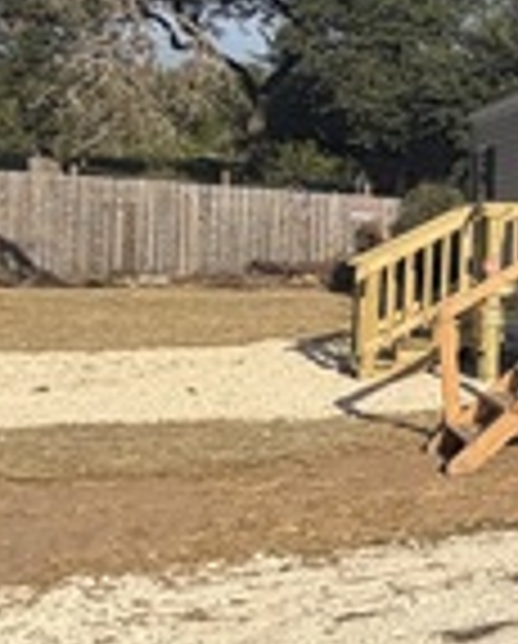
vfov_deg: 30.7
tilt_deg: +1.4
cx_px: 1387
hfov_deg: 13.2
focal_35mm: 61
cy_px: 230
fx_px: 1165
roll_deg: -0.4
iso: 25
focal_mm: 2.22
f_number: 2.2
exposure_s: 1/770
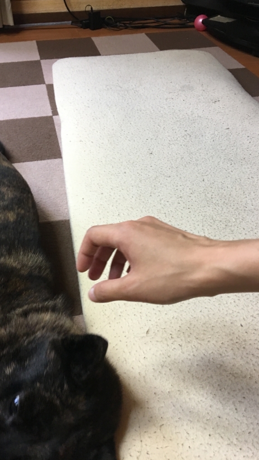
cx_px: 92
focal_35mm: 32
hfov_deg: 36.4
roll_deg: -0.2
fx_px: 391
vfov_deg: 61.0
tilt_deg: -42.0
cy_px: 228
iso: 125
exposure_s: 1/30
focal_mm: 4.15
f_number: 2.2
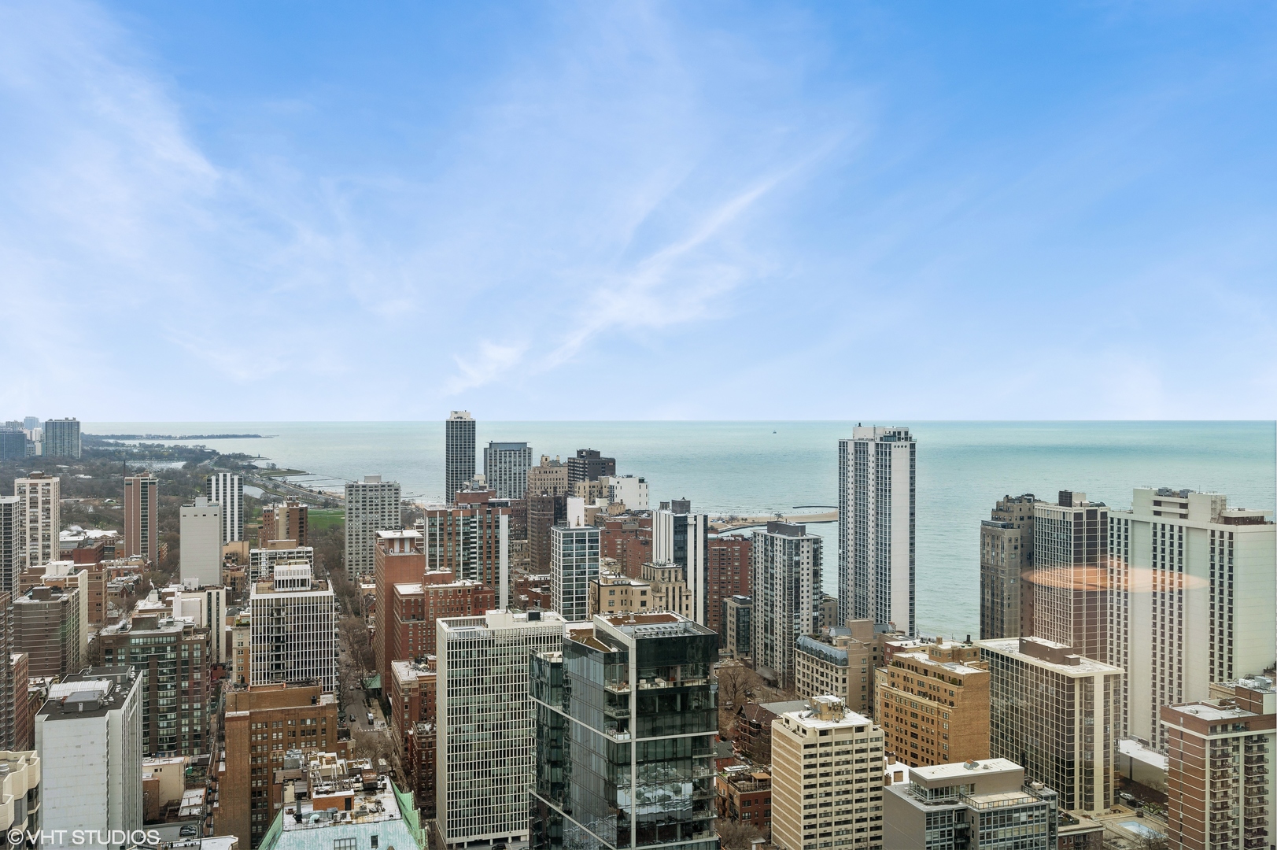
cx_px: 638
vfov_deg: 43.6
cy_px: 425
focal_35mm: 30
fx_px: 1063
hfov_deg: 62.0
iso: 100
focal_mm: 30
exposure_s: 1/25
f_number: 10
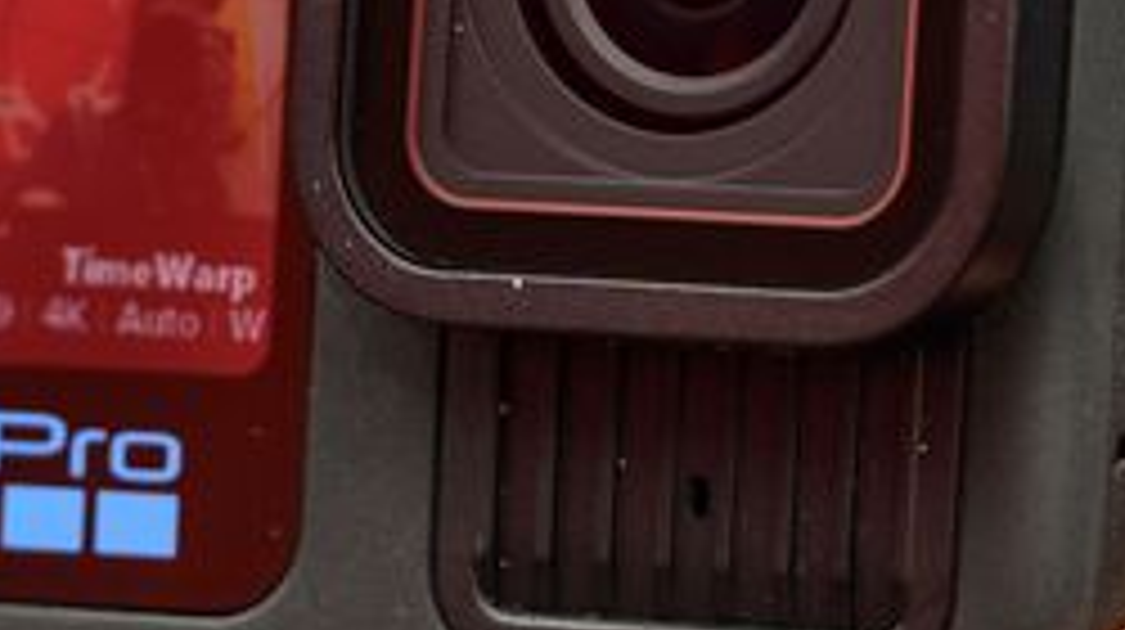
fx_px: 9536
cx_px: 542
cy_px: -246
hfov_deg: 6.8
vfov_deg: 3.8
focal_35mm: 320
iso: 140
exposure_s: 1/200
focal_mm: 51
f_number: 4
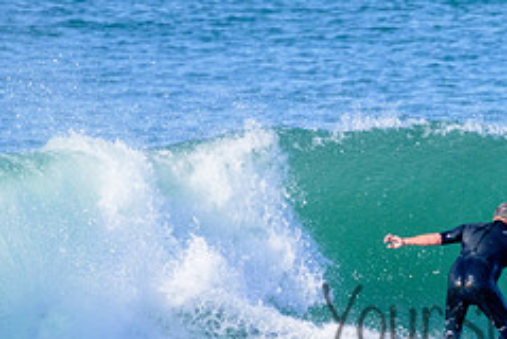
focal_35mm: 1939
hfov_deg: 1.1
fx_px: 27341
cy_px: 298
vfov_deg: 0.7
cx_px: 541
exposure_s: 1/2000
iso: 2500
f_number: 11
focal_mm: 800
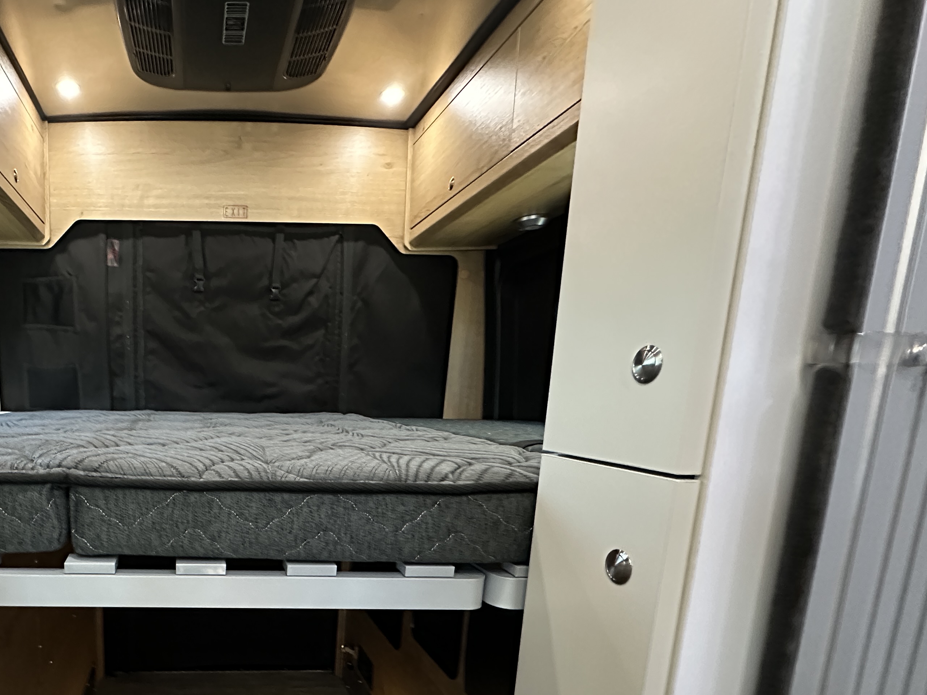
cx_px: 208
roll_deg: -1.6
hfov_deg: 70.1
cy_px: 500
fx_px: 589
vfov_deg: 58.6
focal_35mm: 22
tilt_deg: -9.4
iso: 1250
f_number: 2.2
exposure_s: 1/60
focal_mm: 2.22
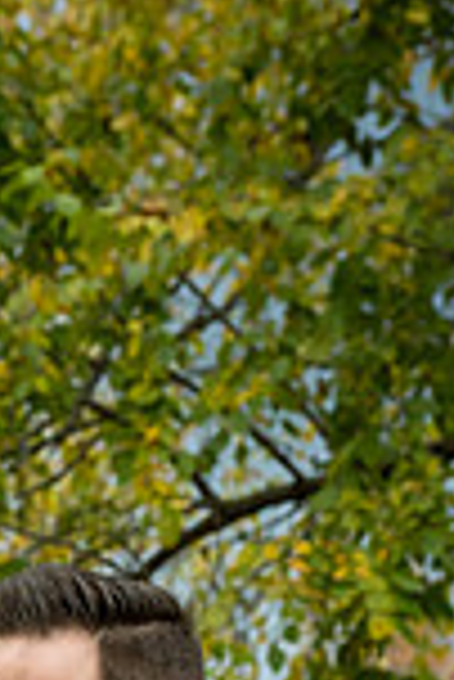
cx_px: -153
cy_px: 973
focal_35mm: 143
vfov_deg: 13.6
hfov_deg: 9.4
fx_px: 2699
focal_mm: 48
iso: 400
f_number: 5
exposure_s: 1/500
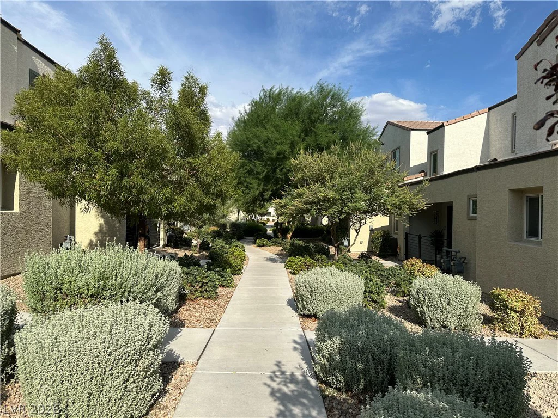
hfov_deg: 71.6
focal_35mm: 24
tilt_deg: -0.1
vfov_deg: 56.8
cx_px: 279
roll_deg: -0.8
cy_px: 209
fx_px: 387
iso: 80
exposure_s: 1/5000
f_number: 1.78
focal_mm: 6.86
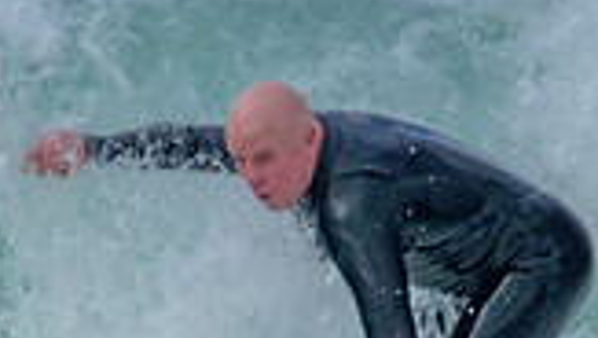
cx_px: 26
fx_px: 47244
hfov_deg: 0.7
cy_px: 498
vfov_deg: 0.4
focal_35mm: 2977
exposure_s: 1/1600
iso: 1800
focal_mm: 800
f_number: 11
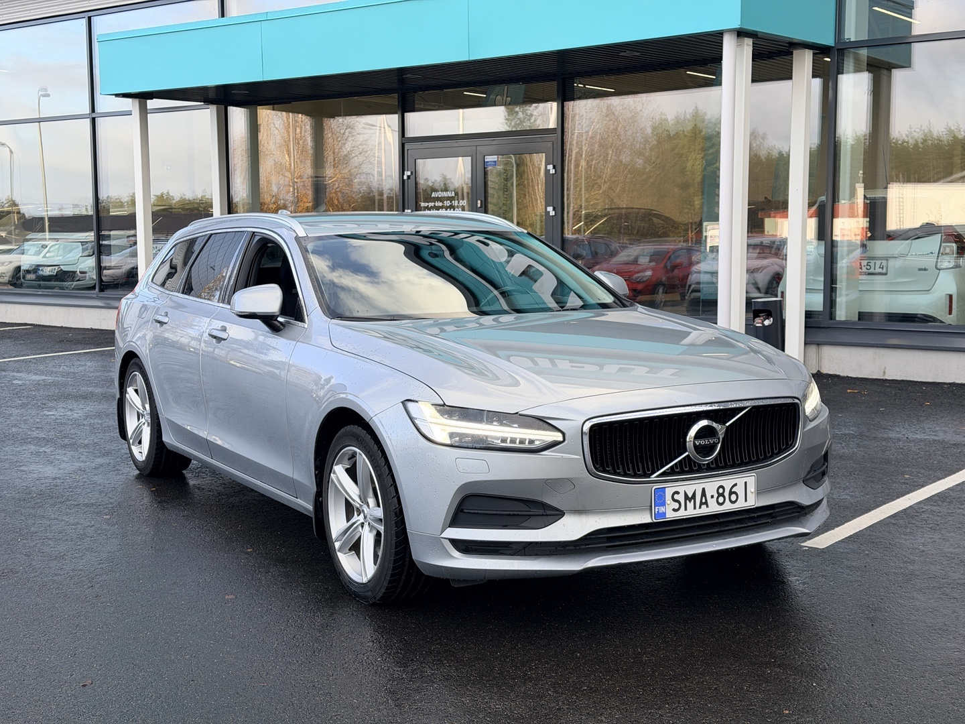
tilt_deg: -5.7
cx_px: 482
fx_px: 1338
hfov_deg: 39.7
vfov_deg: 30.3
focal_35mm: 48
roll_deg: +0.1
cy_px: 362
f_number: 1.78
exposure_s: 1/519
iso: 64
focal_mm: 6.76
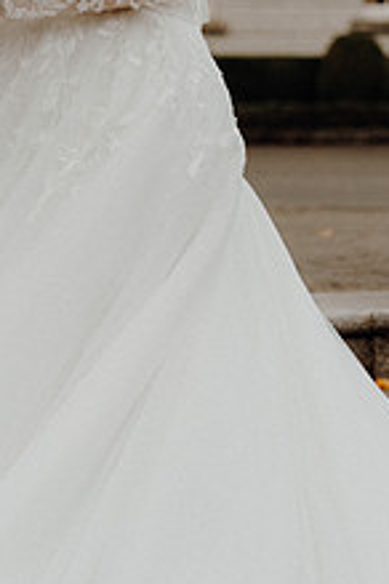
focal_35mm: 144
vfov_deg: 14.2
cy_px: 107
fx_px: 2334
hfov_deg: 9.5
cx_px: 75
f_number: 3.5
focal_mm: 70
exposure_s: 1/160
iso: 250
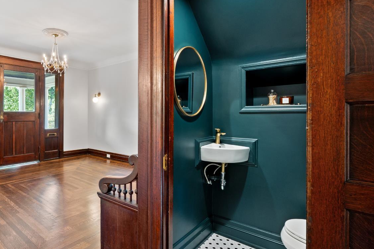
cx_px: 127
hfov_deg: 81.3
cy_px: 121
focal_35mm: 20
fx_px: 208
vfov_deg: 61.9
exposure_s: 1.3
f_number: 8
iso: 250
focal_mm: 10
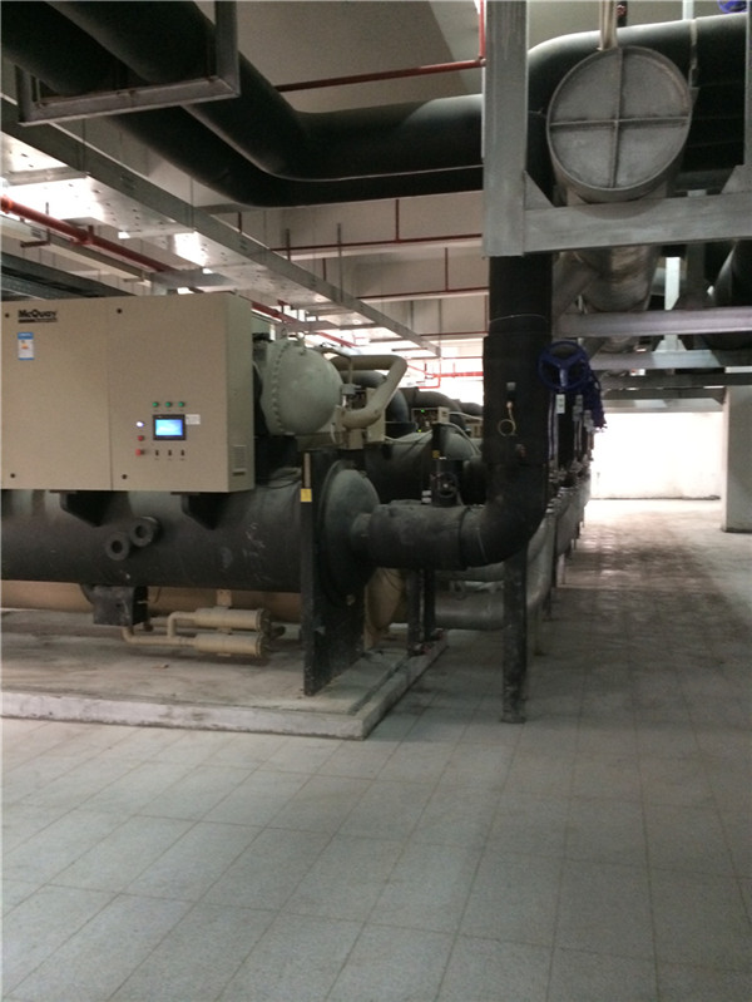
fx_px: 868
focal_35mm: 30
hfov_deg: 46.8
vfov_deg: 59.9
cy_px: 501
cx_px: 376
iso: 320
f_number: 2.2
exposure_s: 1/15
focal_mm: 4.12
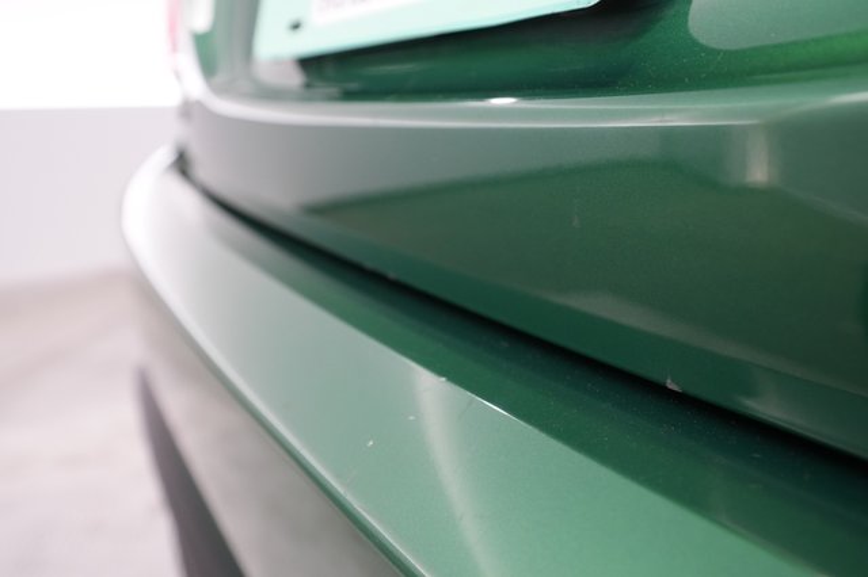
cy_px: 288
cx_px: 434
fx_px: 675
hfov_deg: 65.5
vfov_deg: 46.4
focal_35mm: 28
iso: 3200
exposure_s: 1/100
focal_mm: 28
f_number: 4.5
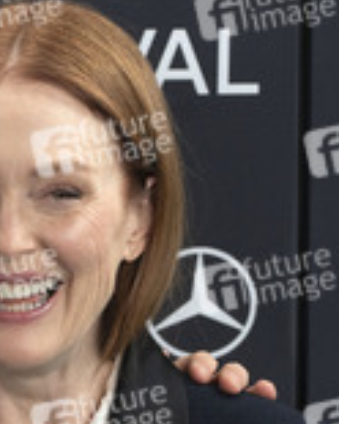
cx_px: -269
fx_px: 7111
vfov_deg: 3.4
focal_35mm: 567
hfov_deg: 2.7
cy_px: 349
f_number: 6.3
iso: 2000
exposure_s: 1/500
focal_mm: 200
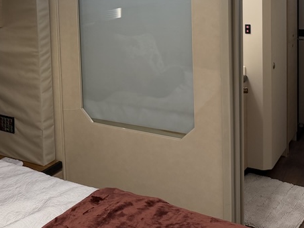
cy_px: 14
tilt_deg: -4.6
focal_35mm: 53
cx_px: 64
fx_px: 466
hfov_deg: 35.1
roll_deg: +2.7
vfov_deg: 26.4
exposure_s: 1/156
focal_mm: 6.76
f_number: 1.78
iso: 200
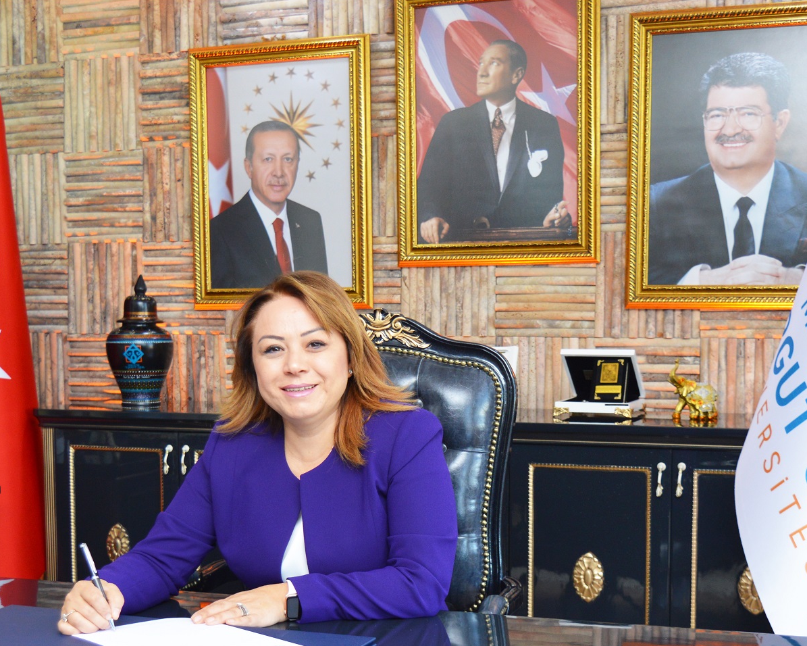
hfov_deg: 23.8
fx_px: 1911
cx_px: 392
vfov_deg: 19.1
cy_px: 447
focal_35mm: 80
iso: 560
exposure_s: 1/60
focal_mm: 34
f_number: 4.5
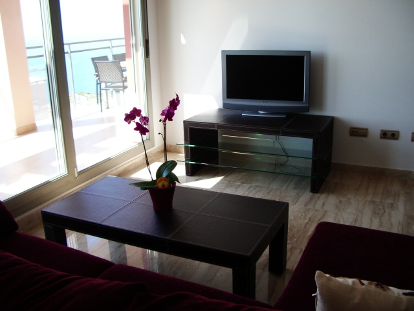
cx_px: 207
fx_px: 419
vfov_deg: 40.7
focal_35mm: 35
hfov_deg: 52.6
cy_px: 156
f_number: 2.6
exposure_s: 1/200
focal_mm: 5.8
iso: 80
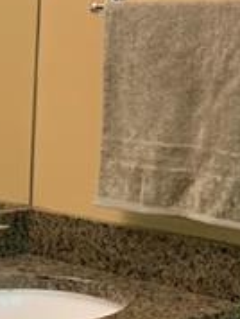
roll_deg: +0.2
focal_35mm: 112
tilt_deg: -9.9
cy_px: 235
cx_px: -172
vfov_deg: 17.5
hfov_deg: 12.3
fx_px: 1033
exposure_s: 1/60
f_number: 1.8
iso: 200
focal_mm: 4.25
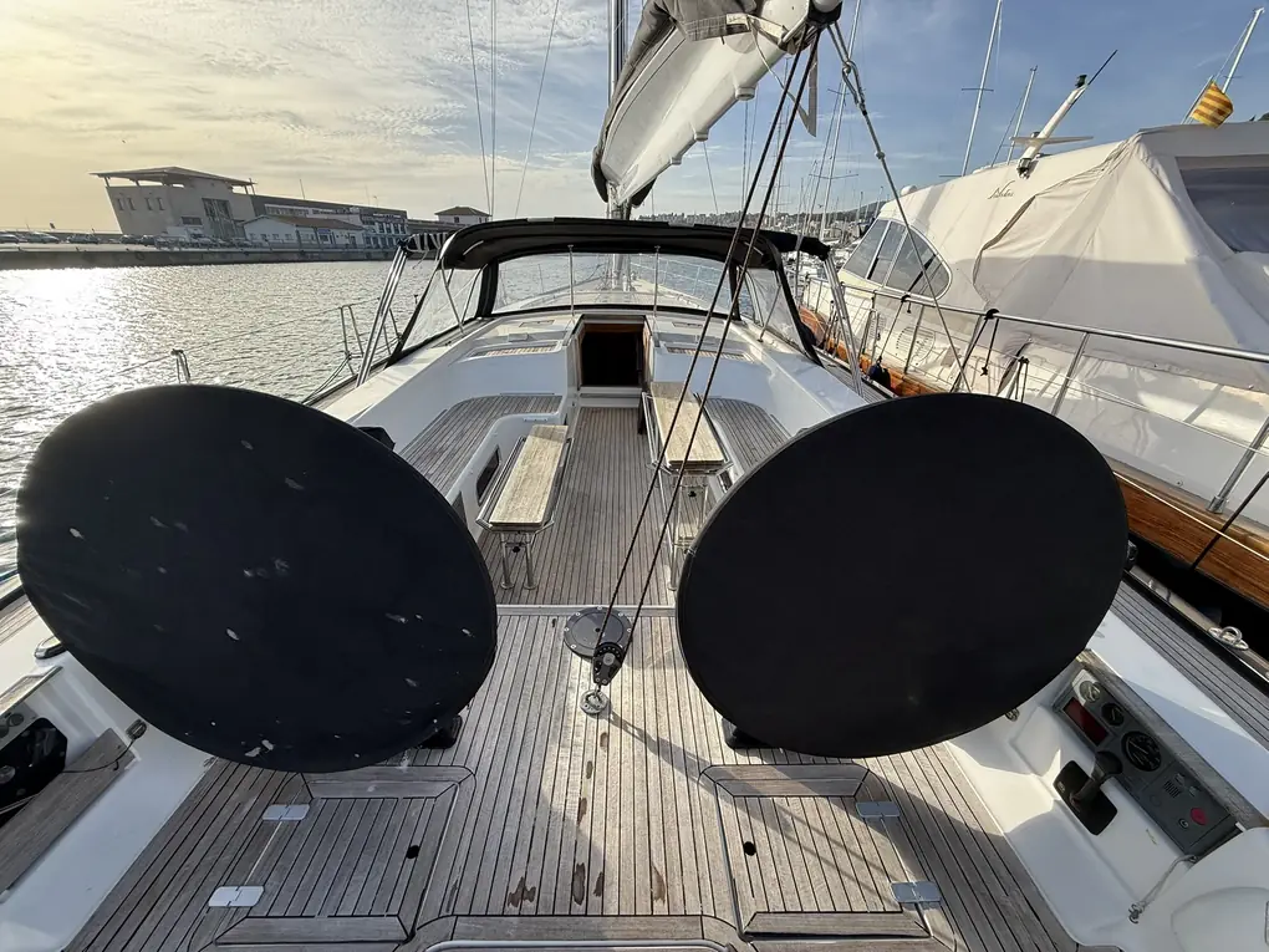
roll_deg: -1.1
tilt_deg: -23.9
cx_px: 634
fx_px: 513
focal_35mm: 14
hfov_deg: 102.1
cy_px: 476
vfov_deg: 85.7
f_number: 2.2
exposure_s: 1/1050
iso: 50
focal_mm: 2.22
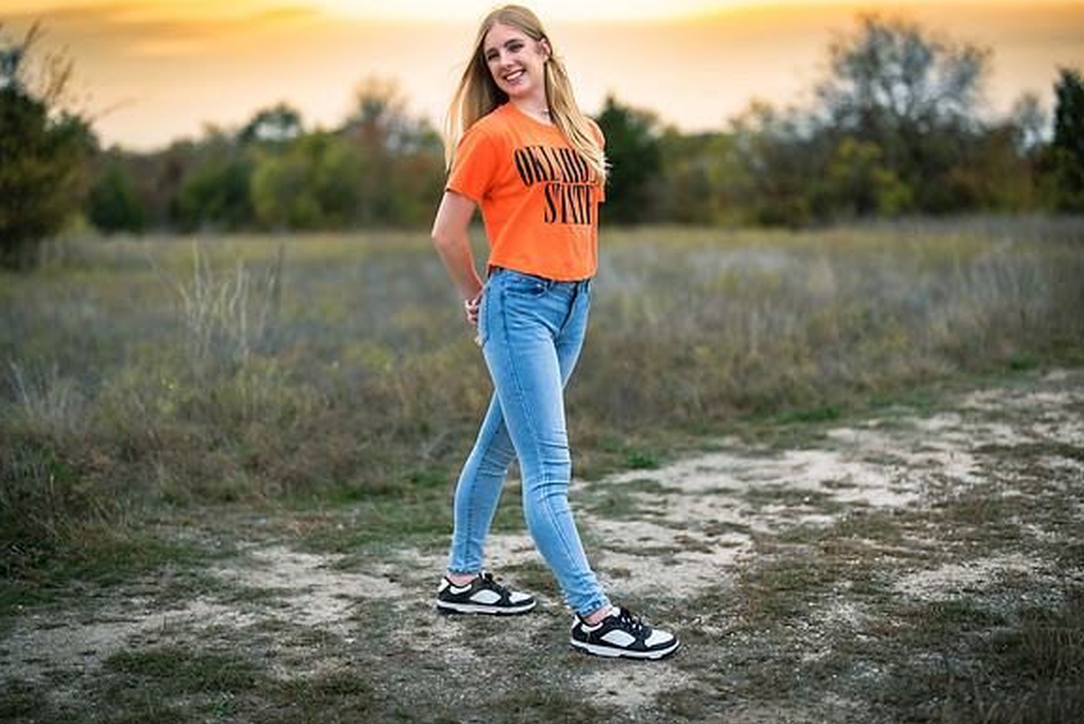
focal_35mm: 54
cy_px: 341
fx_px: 1627
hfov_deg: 36.9
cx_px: 541
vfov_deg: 25.1
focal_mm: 50
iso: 100
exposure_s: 1/400
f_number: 1.2
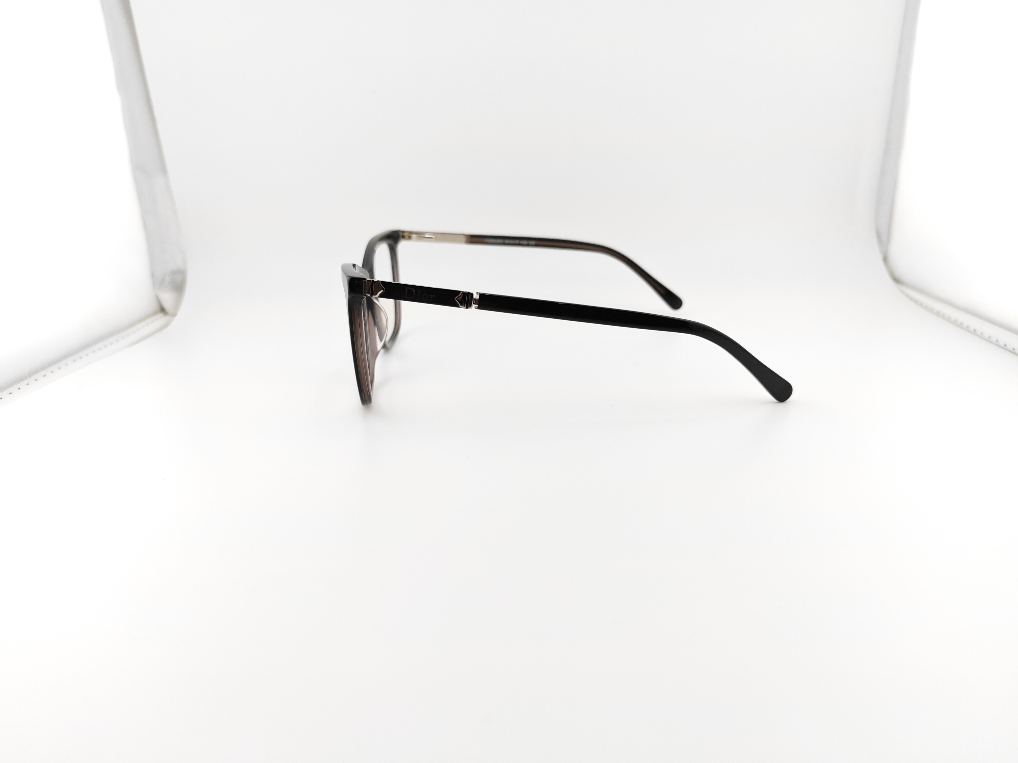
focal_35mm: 24
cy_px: 382
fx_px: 706
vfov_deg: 56.8
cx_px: 509
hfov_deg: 71.6
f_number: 1.9
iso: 1000
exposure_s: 1/400
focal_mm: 6.12
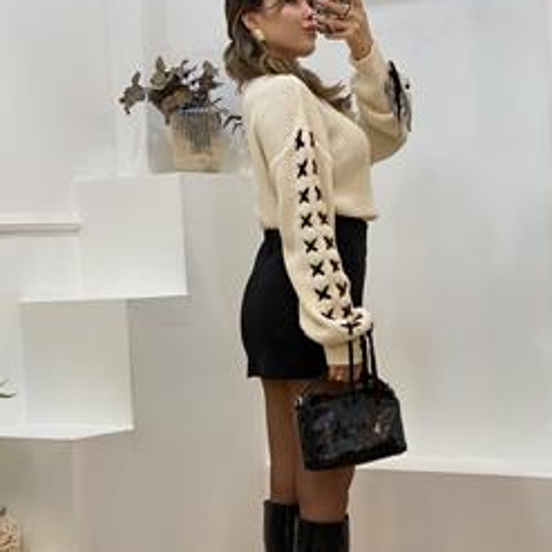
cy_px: 325
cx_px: 308
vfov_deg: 22.4
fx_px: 1389
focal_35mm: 77
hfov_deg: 22.5
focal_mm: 6
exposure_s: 1/100
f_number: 2
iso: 80
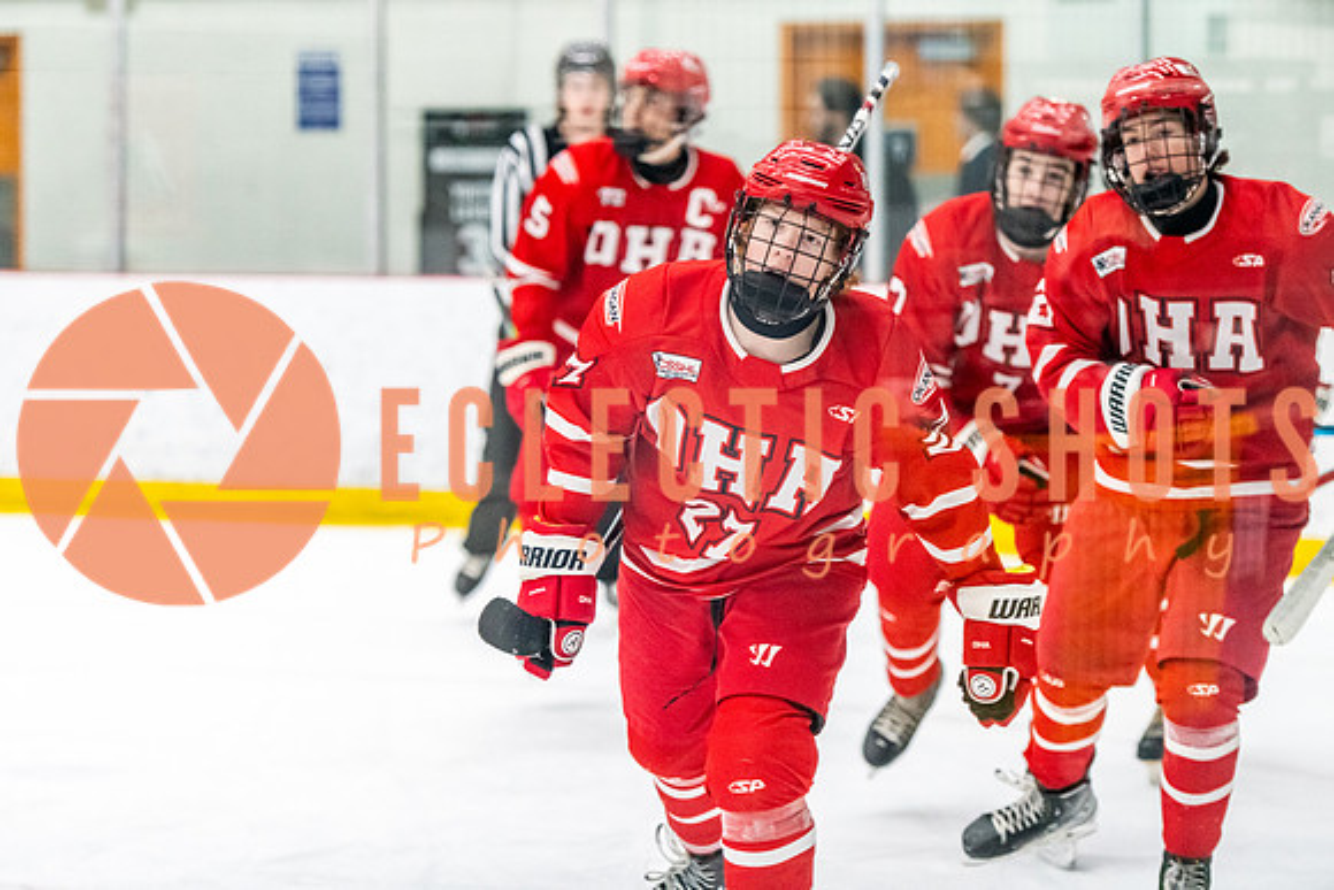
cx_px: 667
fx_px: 4816
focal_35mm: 130
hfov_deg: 15.8
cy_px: 374
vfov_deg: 10.6
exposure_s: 1/800
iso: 4000
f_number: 2.8
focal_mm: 112
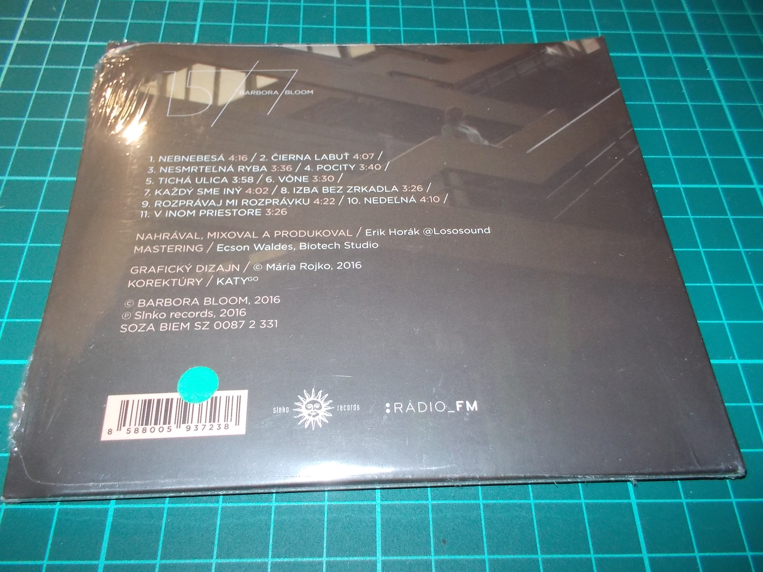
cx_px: 382
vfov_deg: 48.2
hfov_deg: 61.7
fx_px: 639
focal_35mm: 29
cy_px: 286
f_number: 3.3
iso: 200
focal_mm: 4.1
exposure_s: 1/30
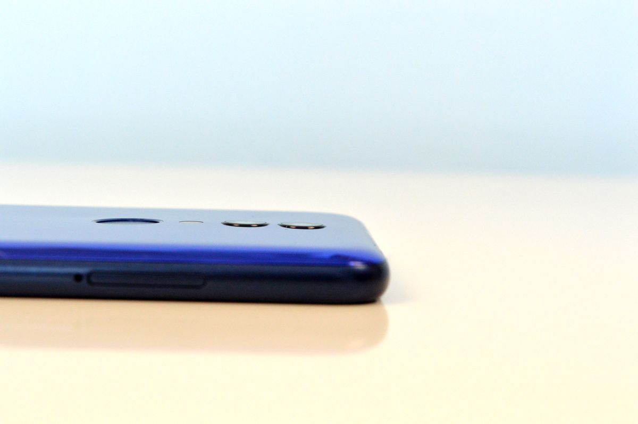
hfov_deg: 24.6
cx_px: 319
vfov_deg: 16.5
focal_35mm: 82
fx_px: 1460
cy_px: 212
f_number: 10
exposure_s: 1/50
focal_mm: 55
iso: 1600
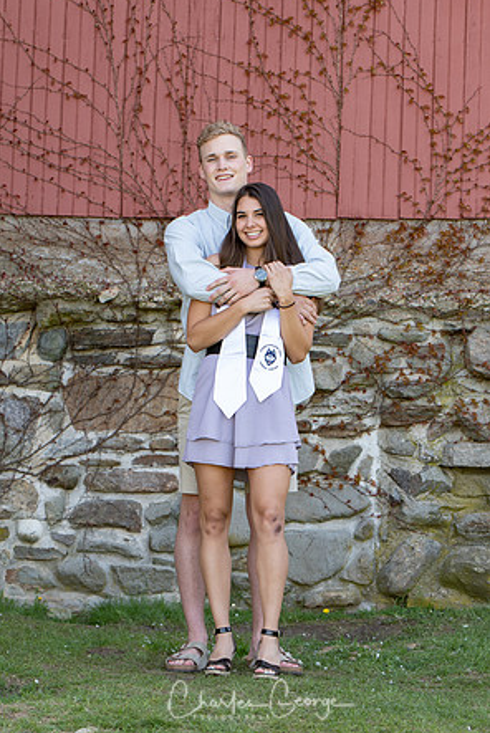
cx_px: 245
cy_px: 362
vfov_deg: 15.0
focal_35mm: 137
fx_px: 2793
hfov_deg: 10.0
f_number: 4.5
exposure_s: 1/125
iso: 200
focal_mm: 90
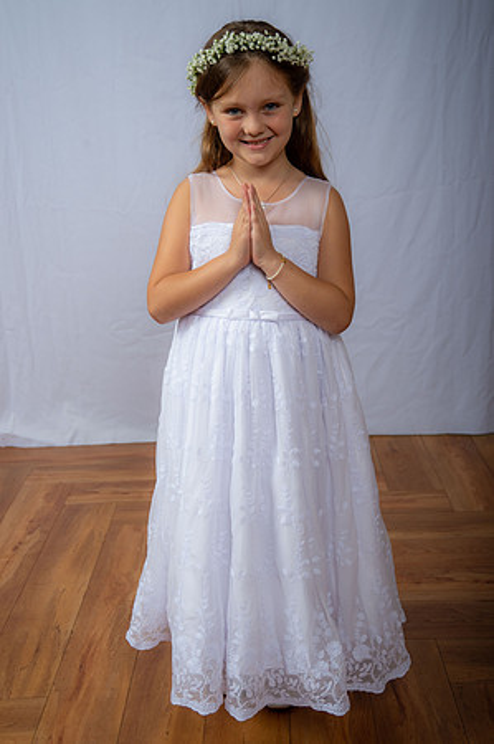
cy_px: 372
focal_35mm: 50
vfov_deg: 39.6
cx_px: 247
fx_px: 1031
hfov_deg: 26.9
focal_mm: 50
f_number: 6.3
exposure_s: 1/200
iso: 250
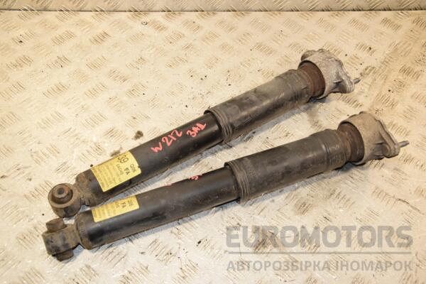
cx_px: 213
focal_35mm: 39
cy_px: 142
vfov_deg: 34.2
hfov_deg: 49.6
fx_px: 461
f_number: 7.1
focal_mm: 26
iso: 800
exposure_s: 1/200
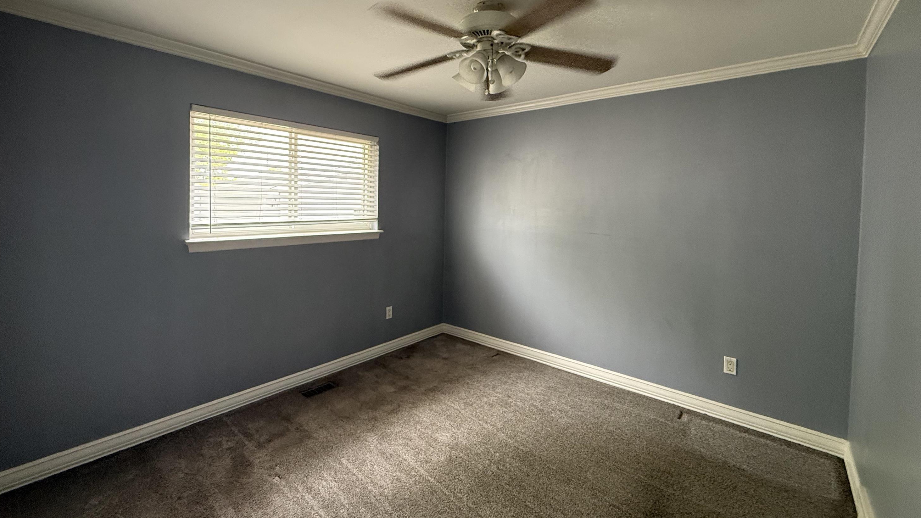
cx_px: 454
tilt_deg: -1.5
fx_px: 391
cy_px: 215
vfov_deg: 66.6
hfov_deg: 99.4
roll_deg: -1.3
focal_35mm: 16
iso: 400
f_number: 2.2
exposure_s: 1/91
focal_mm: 2.22
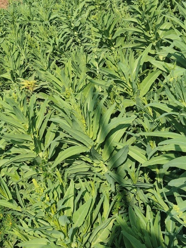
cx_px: 20
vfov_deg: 30.7
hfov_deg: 22.7
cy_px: 114
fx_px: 451
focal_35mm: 63
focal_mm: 4.05
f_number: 1.8
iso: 167
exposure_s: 1/900
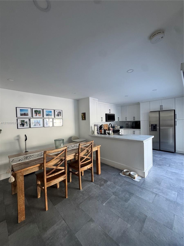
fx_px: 99
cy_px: 123
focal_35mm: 14
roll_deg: +2.9
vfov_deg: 102.1
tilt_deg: -1.3
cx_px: 92
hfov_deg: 85.7
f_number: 2.2
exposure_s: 1/99
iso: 250
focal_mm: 2.22
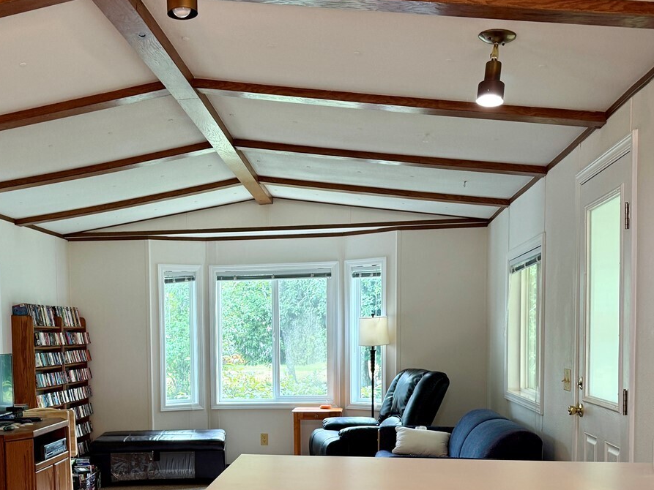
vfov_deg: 32.9
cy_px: 375
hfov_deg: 43.4
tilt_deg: -4.0
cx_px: 237
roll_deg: +0.4
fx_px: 813
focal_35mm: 43
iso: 125
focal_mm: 6.76
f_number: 1.78
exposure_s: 1/60
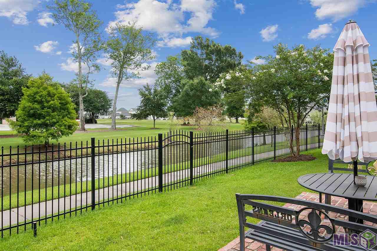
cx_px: 188
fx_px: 262
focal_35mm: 25
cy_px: 126
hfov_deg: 71.5
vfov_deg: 51.3
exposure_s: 1/100
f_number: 14
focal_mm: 17
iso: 200
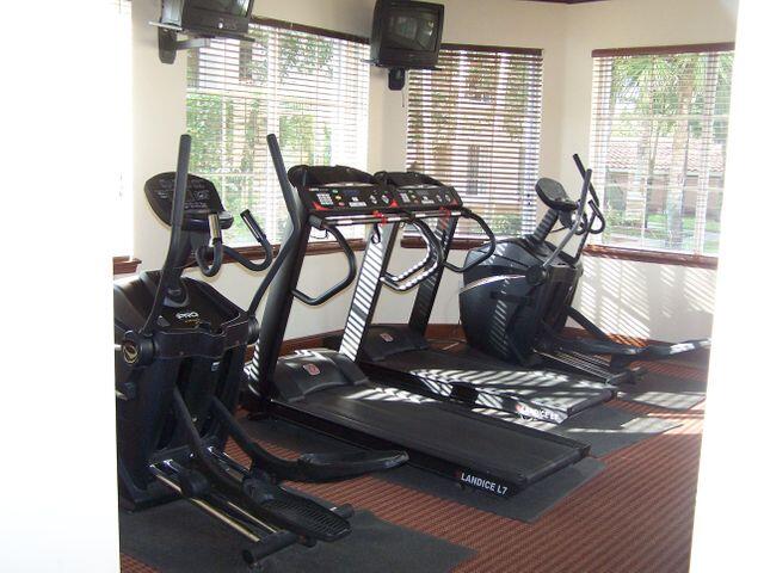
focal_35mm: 38
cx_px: 382
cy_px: 286
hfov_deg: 49.0
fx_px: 839
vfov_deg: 37.7
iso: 140
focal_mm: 6.3
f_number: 2.8
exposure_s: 1/60
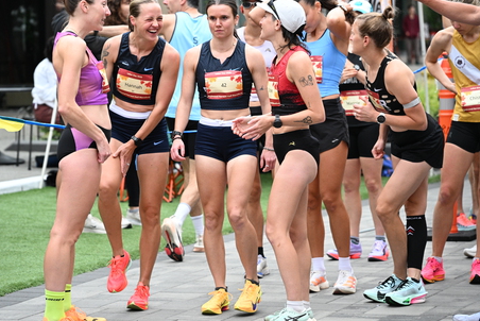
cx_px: 202
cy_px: 133
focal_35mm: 146
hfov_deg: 14.0
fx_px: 1948
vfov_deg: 9.4
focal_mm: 120
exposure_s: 1/640
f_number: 4
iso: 2500
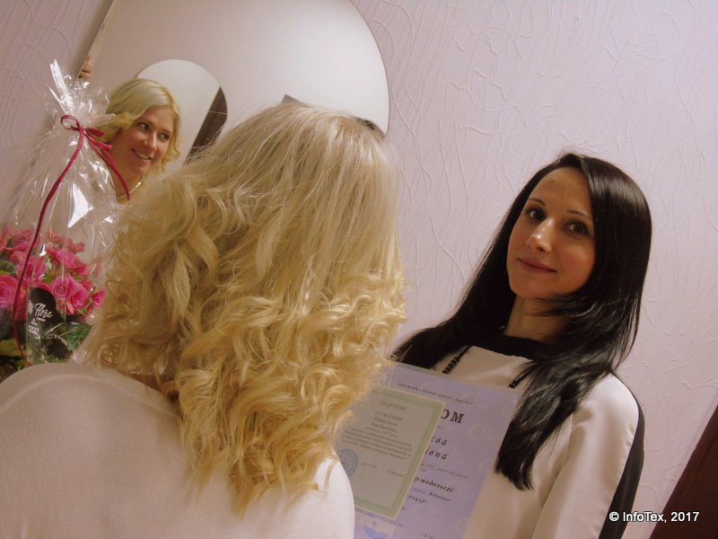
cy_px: 270
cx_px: 359
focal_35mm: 46
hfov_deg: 41.2
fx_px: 954
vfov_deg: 31.5
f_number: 4.1
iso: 400
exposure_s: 1/13
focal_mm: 8.2
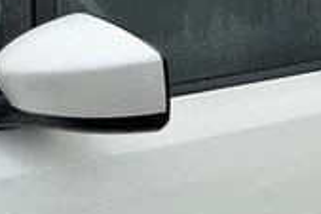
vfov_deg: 18.5
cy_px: 269
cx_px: 279
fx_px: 616
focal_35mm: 69
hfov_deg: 28.3
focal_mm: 3
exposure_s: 1/279
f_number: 1.8
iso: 25
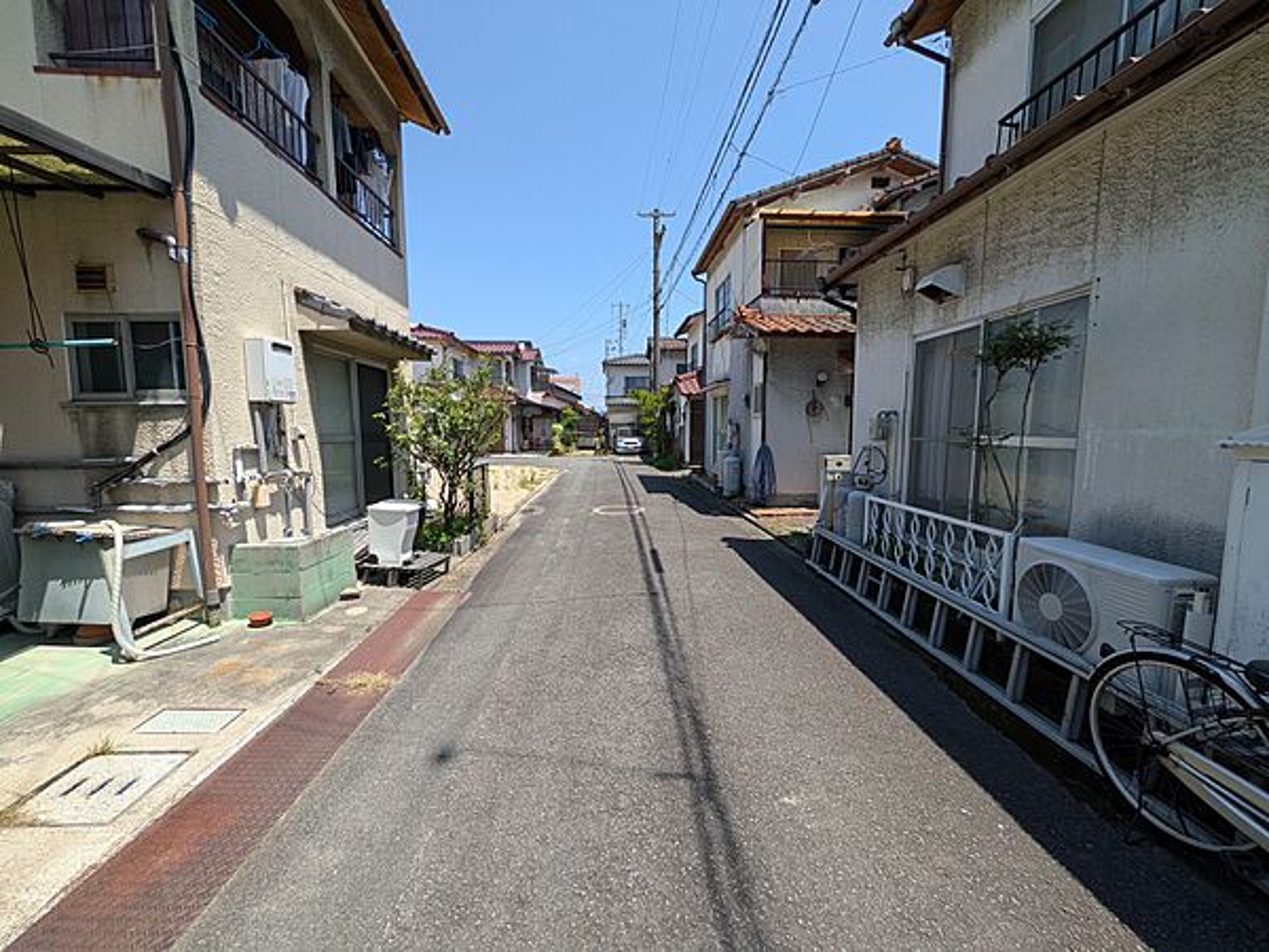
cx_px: 634
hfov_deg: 102.1
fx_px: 513
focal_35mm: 14
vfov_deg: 85.7
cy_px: 476
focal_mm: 1.83
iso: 50
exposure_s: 1/1218
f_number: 2.2
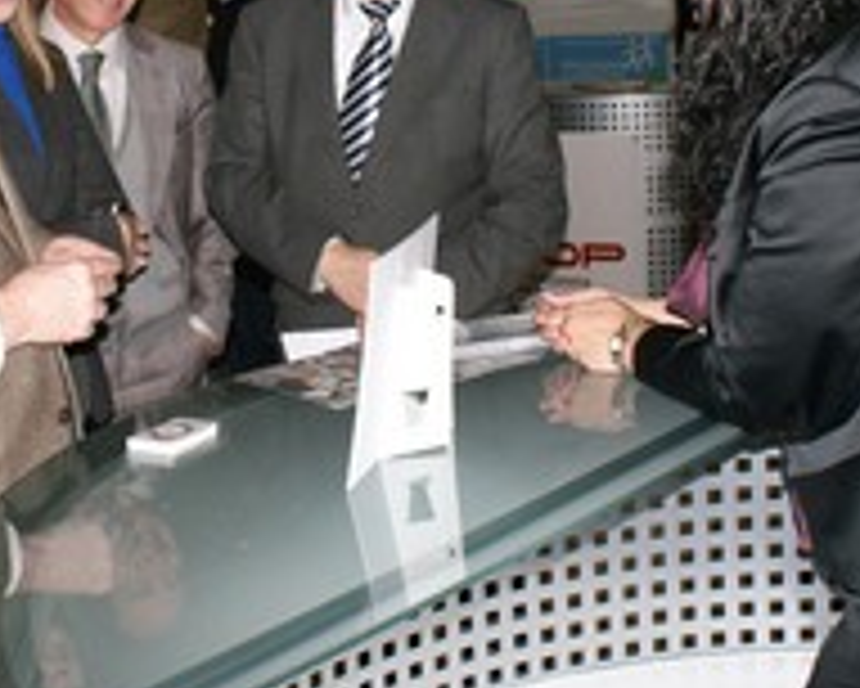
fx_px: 1502
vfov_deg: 25.3
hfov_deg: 31.7
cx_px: 284
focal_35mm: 59
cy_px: 124
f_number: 5.6
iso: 400
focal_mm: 20
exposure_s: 1/60
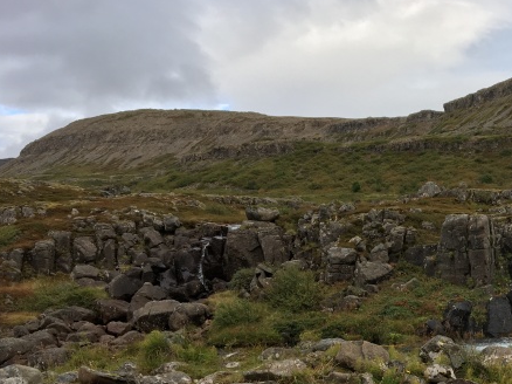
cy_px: 327
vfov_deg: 26.8
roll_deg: +1.1
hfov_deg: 34.1
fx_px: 783
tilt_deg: -4.9
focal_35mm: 53
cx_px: 464
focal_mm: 4.15
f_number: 2.2
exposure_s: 1/769
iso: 25
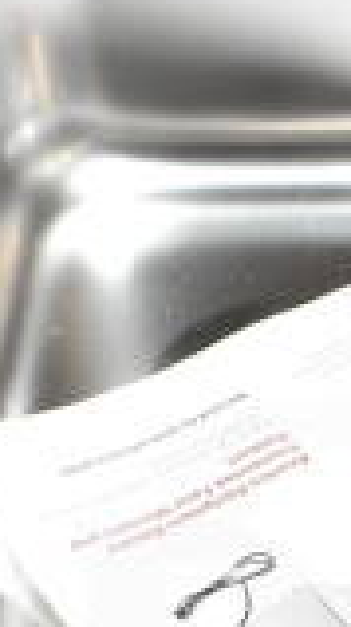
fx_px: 3305
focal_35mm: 199
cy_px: 828
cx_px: 422
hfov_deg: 6.0
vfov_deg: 10.6
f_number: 5.6
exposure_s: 1/125
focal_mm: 22
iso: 1600
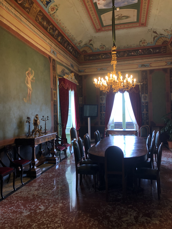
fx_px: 186
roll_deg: +1.1
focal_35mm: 28
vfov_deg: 63.4
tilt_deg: +0.1
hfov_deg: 49.7
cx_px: 86
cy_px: 114
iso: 200
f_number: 1.8
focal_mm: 4
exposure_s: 1/50
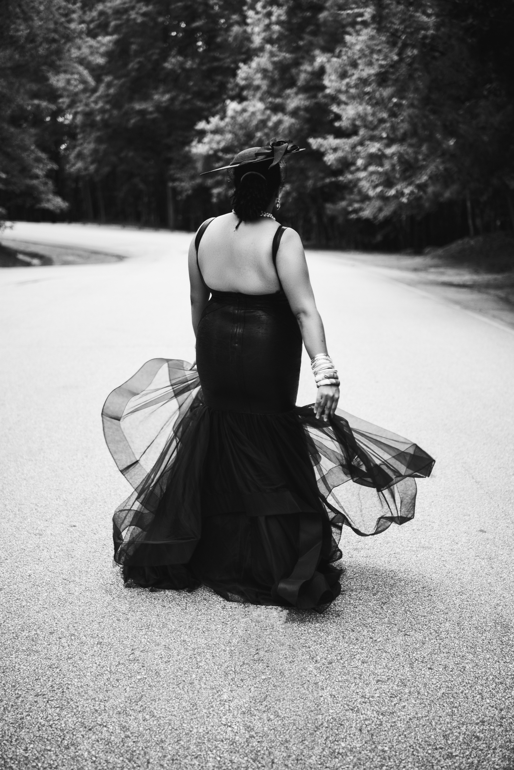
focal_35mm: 55
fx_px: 1177
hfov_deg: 24.6
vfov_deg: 36.2
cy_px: 385
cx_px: 257
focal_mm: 55
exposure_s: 1/320
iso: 200
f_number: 2.8
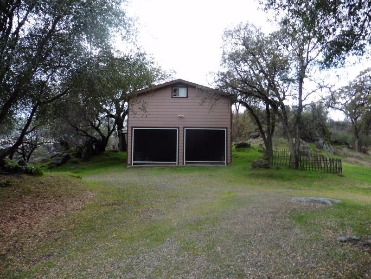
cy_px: 140
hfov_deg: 71.6
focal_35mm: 24
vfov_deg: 56.8
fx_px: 257
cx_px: 186
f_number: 3.3
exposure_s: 1/80
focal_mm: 4.3
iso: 100
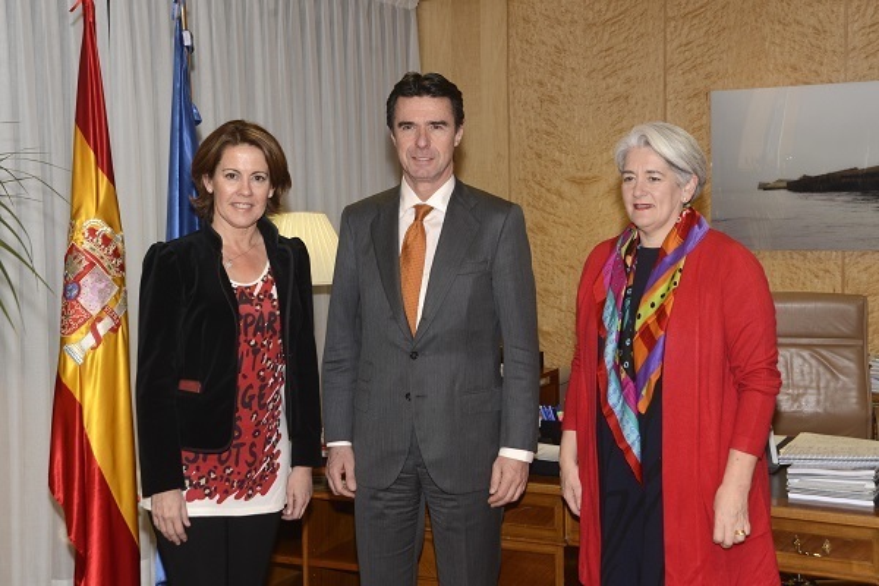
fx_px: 1172
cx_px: 440
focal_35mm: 48
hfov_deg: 41.1
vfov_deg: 28.1
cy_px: 293
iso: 800
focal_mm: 48
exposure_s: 1/125
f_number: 10
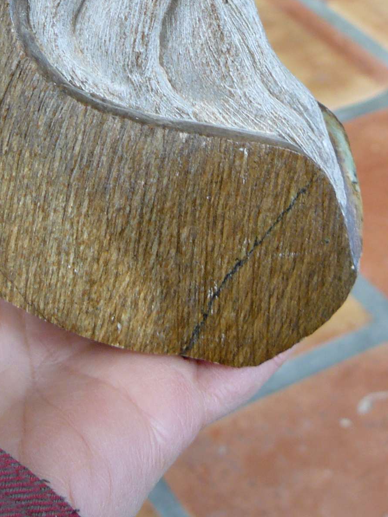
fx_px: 1181
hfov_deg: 18.6
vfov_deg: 24.3
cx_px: 109
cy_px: 101
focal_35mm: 79
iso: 100
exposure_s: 1/50
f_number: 2.8
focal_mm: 6
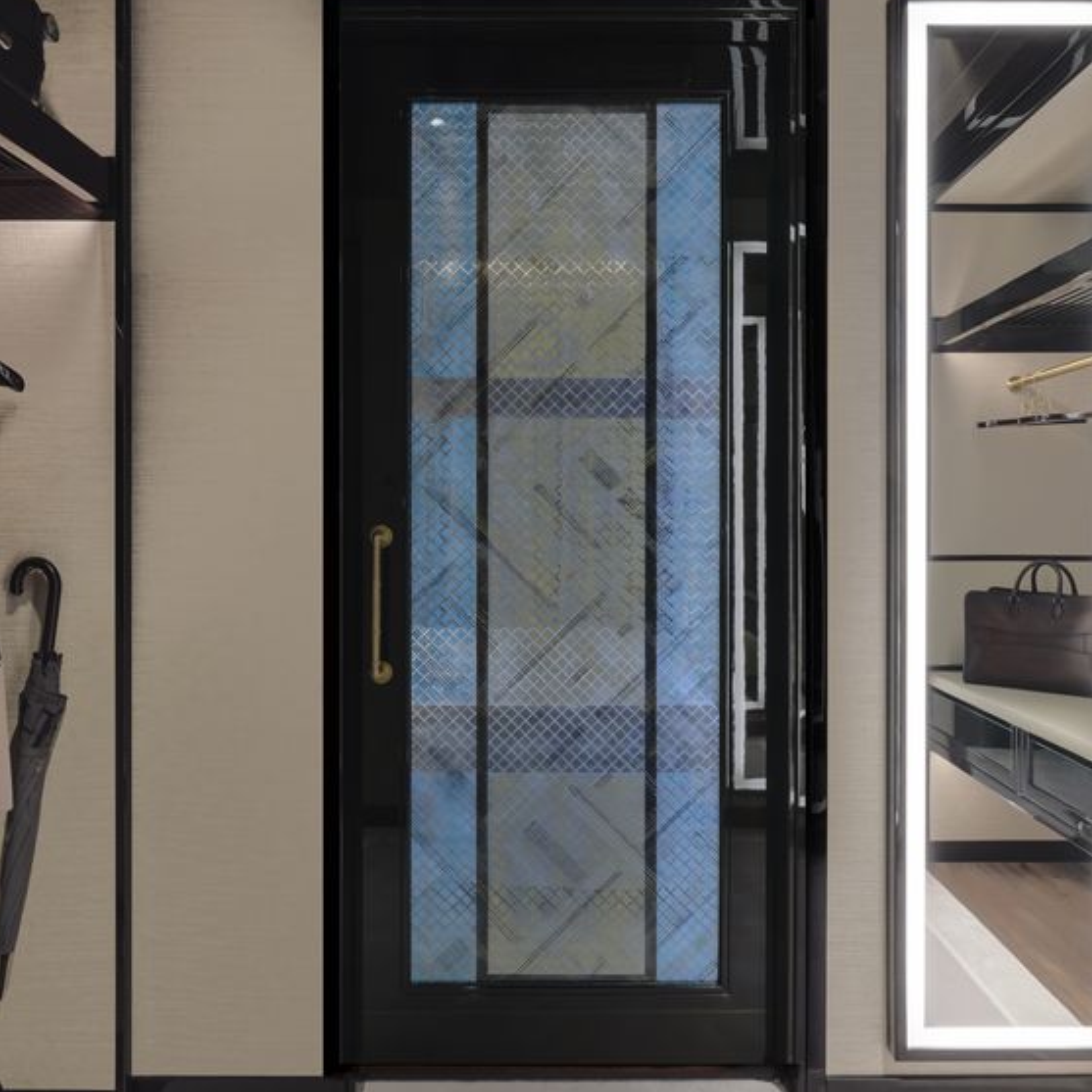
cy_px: 518
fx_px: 928
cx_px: 563
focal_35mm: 26
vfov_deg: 60.9
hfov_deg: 60.9
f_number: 11
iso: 200
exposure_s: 1
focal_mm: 20
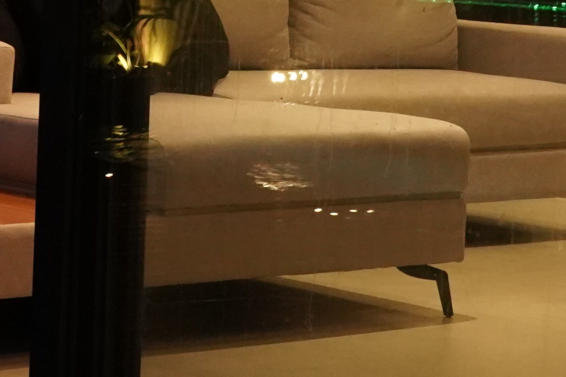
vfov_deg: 8.7
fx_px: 2327
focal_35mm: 148
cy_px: -414
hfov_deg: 13.5
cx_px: -91
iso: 5000
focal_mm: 28
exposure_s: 1/30
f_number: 8
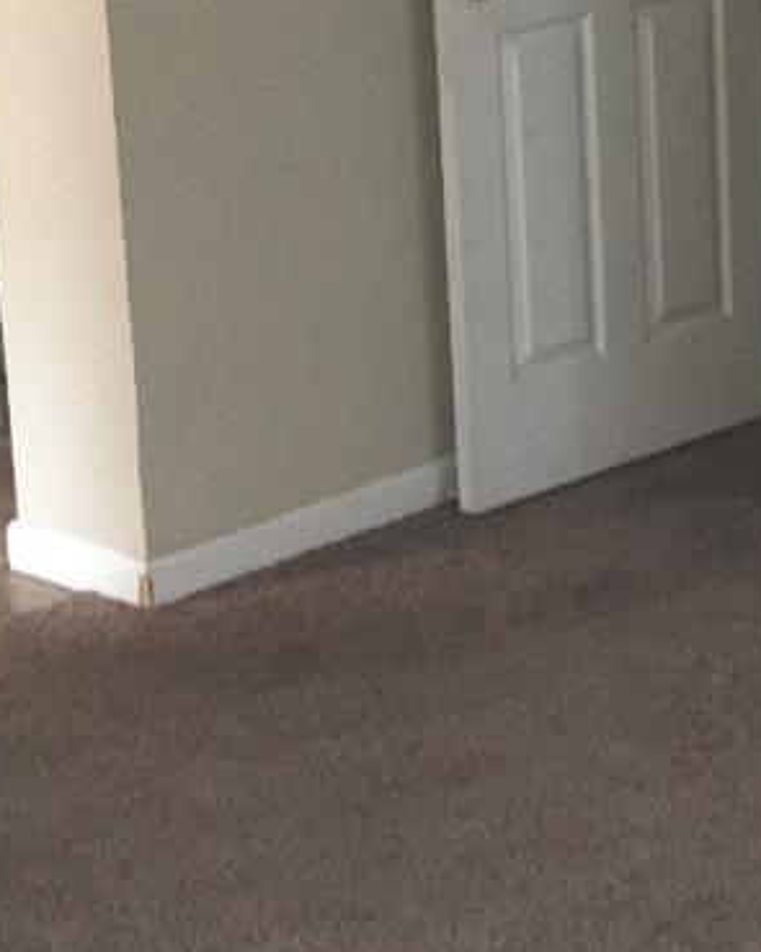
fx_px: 3239
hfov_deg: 13.4
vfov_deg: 16.7
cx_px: 212
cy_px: 286
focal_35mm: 115
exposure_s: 1/16
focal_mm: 4.15
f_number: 2.2
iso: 125
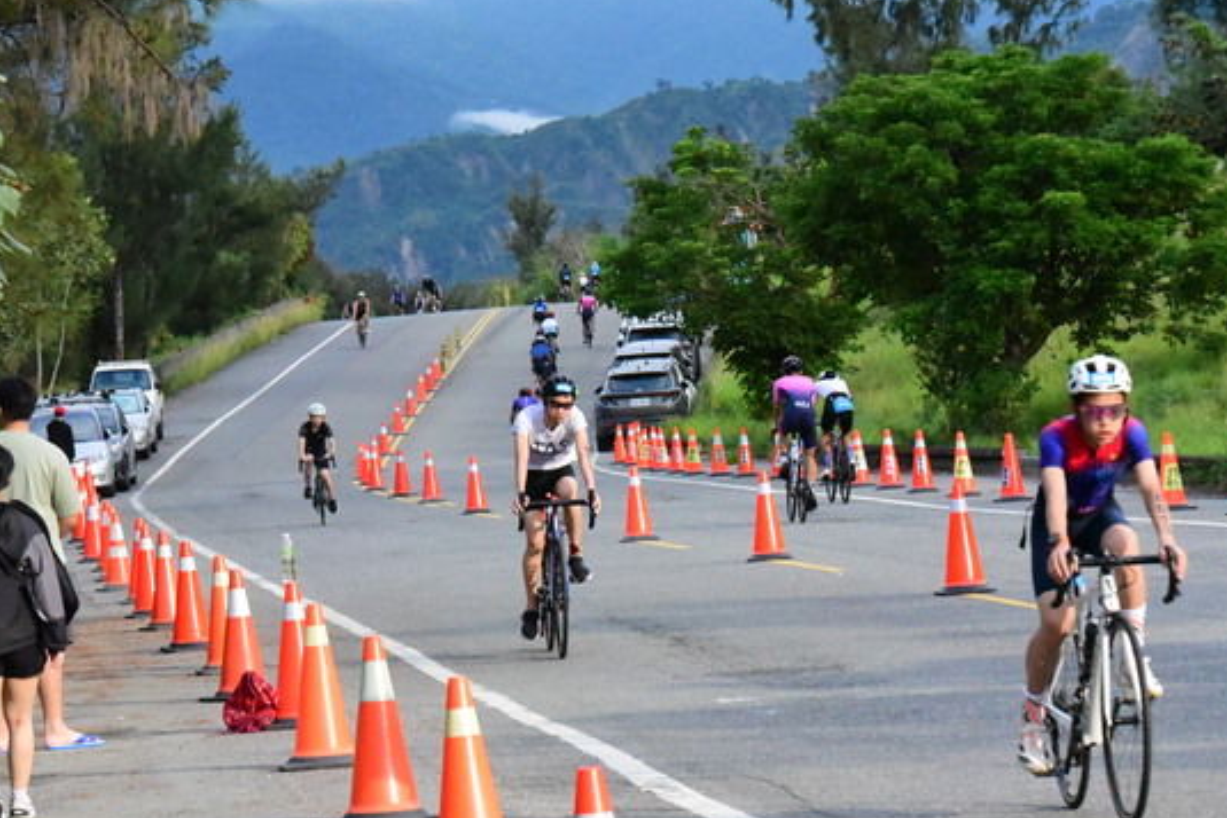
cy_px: 436
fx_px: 6716
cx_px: 541
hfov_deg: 10.4
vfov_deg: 7.0
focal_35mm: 197
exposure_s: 1/2500
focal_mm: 135
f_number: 13
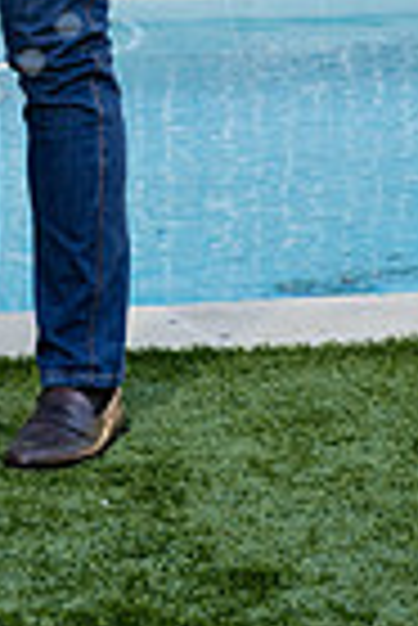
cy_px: -252
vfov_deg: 8.3
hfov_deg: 5.6
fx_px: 4204
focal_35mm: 242
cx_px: -238
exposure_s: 1/200
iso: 400
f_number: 5.6
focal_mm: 75
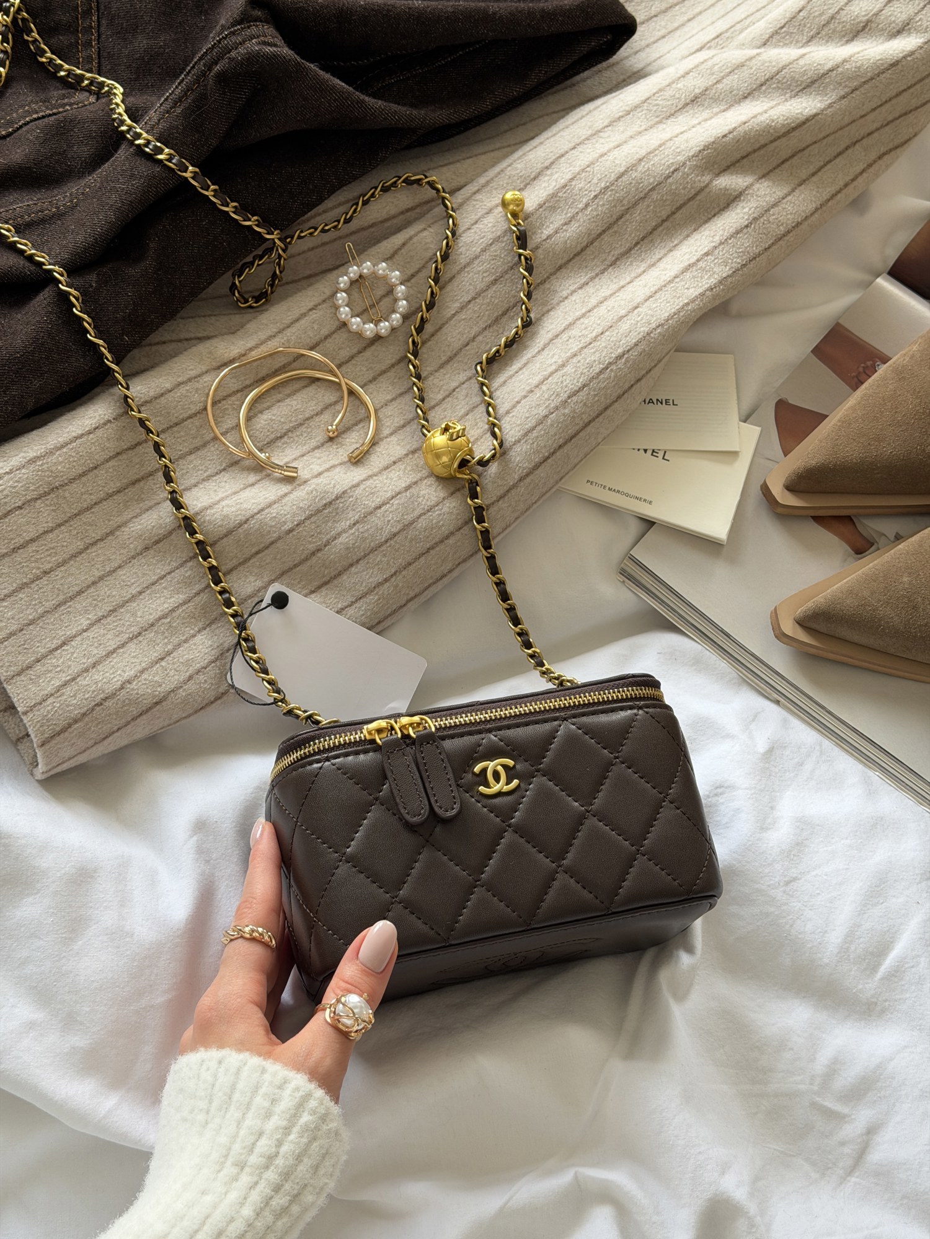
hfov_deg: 30.3
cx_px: 465
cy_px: 620
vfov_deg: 39.7
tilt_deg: -68.1
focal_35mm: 48
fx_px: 1719
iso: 64
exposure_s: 1/121
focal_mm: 6.76
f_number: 1.78
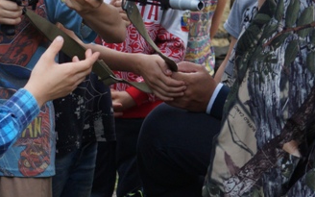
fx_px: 1253
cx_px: 16
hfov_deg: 14.2
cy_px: 19
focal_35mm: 146
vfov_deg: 8.9
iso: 1250
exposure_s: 1/500
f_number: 5.6
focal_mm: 49
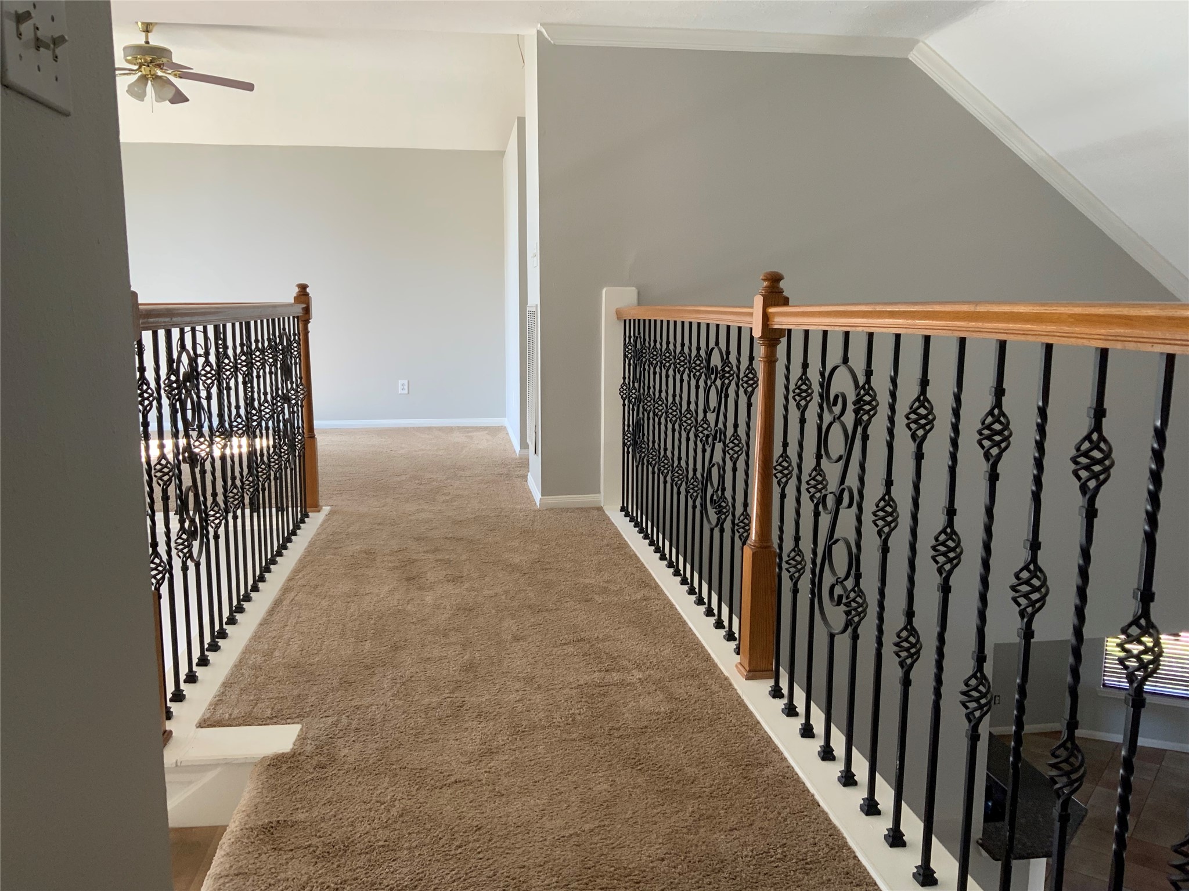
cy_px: 446
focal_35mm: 29
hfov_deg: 61.7
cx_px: 594
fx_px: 996
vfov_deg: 48.2
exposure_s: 1/86
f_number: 1.8
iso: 64
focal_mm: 3
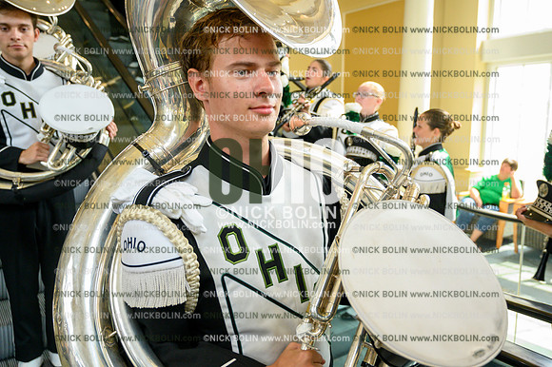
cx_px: 276
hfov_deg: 62.0
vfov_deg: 43.6
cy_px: 184
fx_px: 460
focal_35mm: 30
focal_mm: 30
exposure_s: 1/800
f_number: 4
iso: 3200
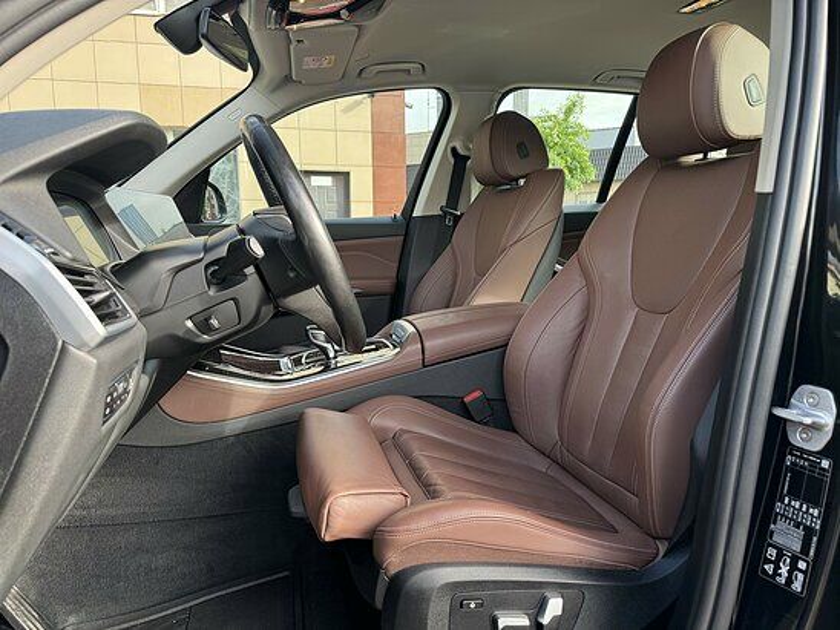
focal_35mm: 24
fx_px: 582
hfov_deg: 71.6
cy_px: 315
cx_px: 420
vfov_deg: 56.8
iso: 100
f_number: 1.78
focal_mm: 6.76
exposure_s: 1/121
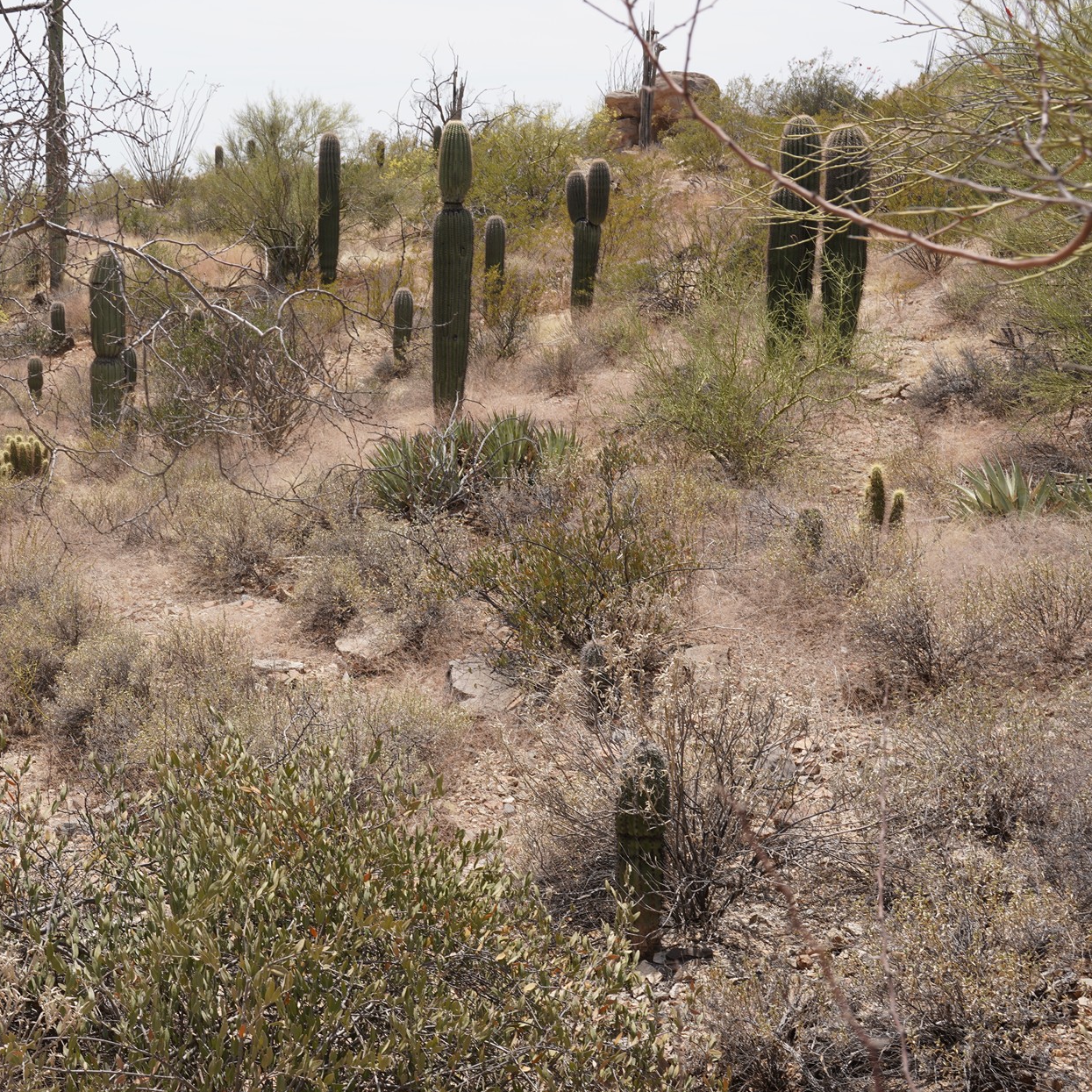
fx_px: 1999
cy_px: 525
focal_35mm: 56
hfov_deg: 30.2
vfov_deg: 30.6
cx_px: 325
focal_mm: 41
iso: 100
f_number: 13
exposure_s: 1/100
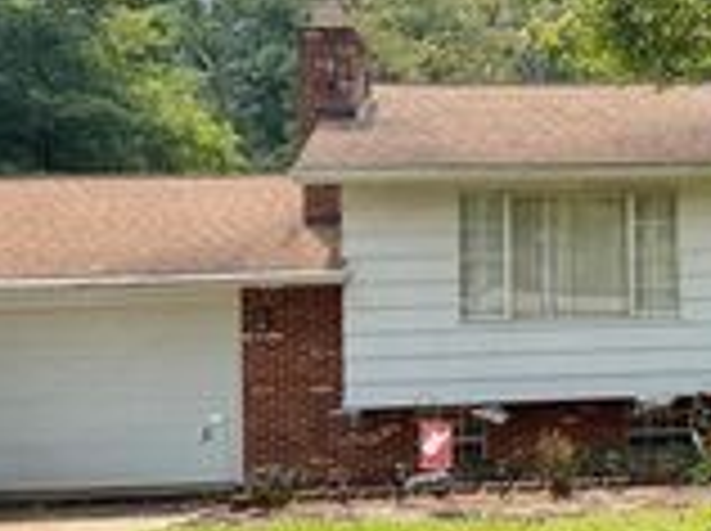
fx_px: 1559
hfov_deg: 24.3
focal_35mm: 76
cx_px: 747
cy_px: 227
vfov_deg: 19.3
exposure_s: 1/1464
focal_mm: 6.76
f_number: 1.78
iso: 100
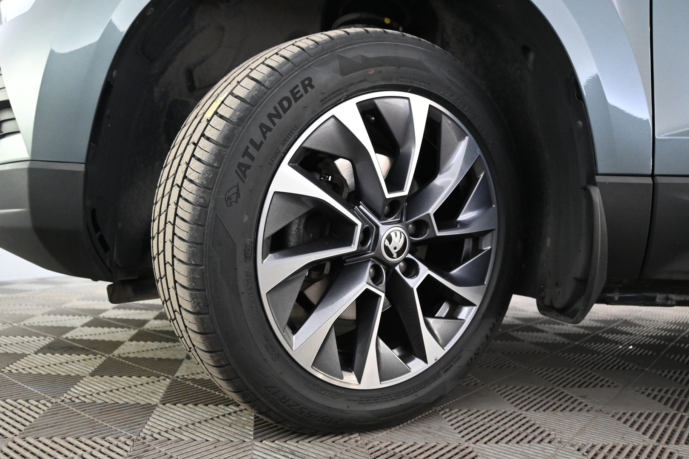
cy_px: 230
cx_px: 344
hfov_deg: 61.9
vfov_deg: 43.6
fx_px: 574
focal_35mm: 30
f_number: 3.8
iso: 4000
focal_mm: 20
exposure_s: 1/30
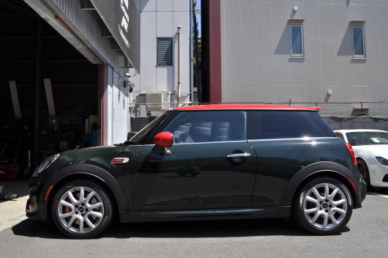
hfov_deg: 62.0
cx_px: 194
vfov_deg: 43.5
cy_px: 129
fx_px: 323
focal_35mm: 30
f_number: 9
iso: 200
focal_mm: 20
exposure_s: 1/320
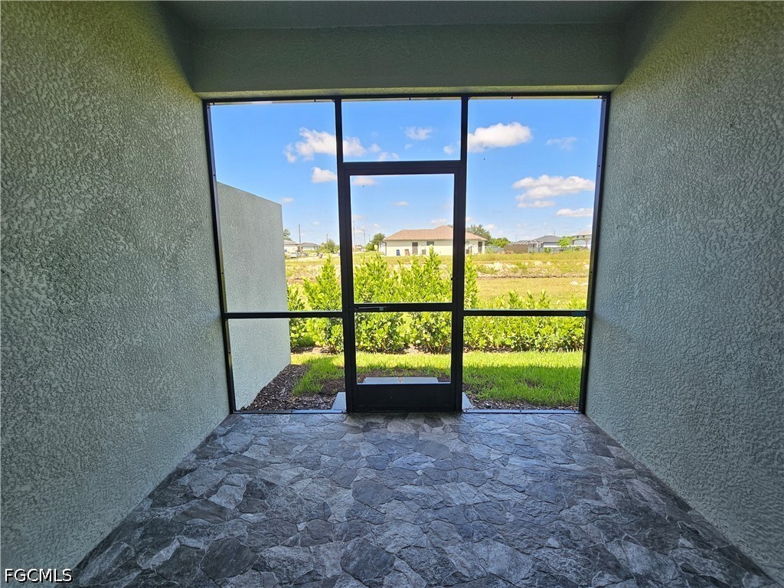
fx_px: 294
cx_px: 392
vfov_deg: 89.9
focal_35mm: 13
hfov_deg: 106.2
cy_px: 294
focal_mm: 2.2
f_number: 2.2
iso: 50
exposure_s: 1/256
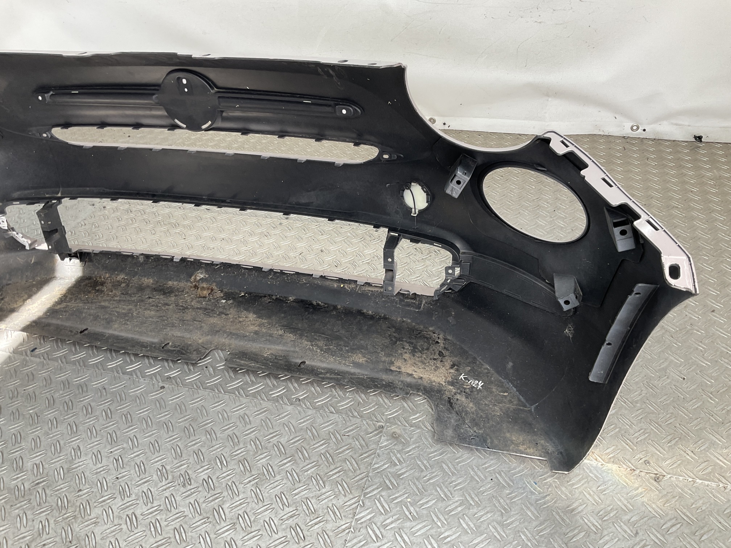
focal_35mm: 29
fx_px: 612
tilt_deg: -36.9
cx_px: 366
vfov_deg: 48.2
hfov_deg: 61.7
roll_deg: +7.9
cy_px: 274
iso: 20
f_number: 1.8
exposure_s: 1/100
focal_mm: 3
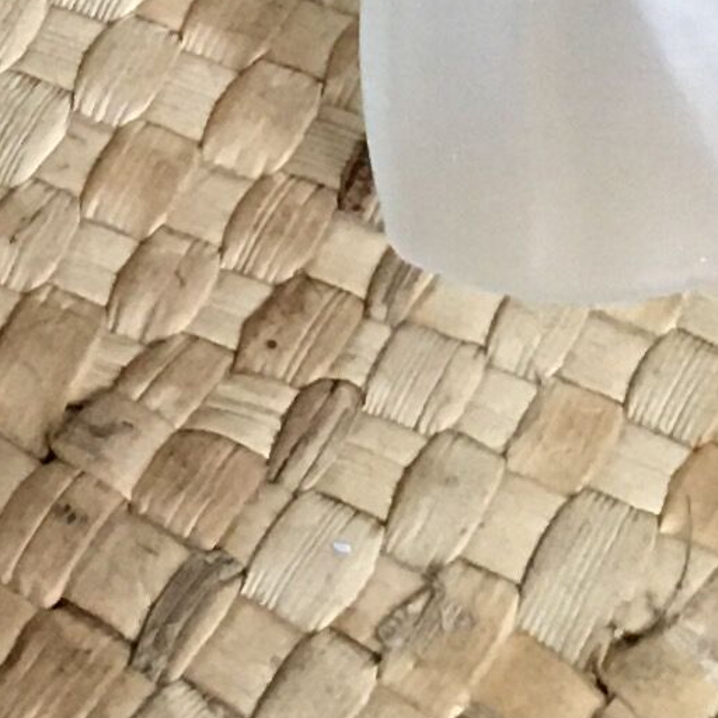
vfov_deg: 8.3
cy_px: -596
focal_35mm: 202
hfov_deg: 8.7
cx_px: 188
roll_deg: +0.9
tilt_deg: -42.8
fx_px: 4740
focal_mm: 4.15
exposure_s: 1/25
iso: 200
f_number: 2.2
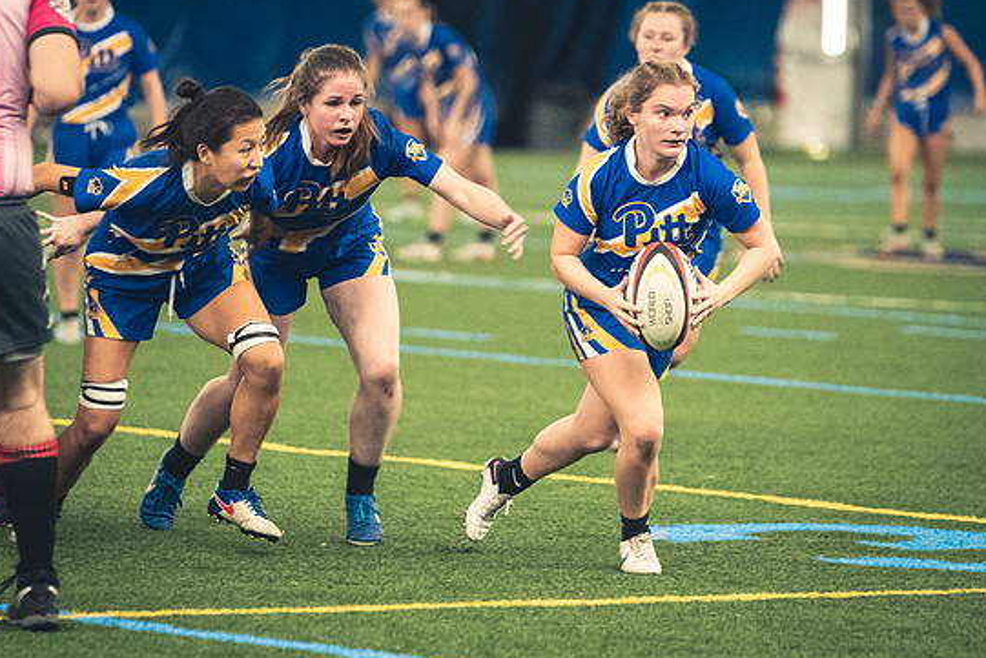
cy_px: 314
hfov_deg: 6.6
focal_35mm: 313
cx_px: 474
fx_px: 8574
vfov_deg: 4.4
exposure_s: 1/500
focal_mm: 195
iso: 12800
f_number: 2.8
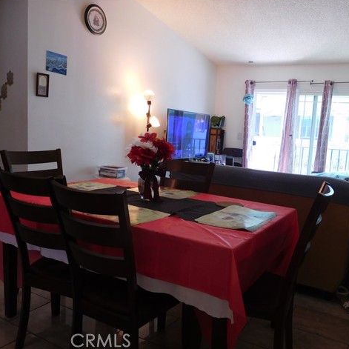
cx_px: 221
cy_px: 173
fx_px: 342
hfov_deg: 53.4
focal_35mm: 30
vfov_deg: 54.0
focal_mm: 4.5
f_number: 3.4
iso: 140
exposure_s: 1/30
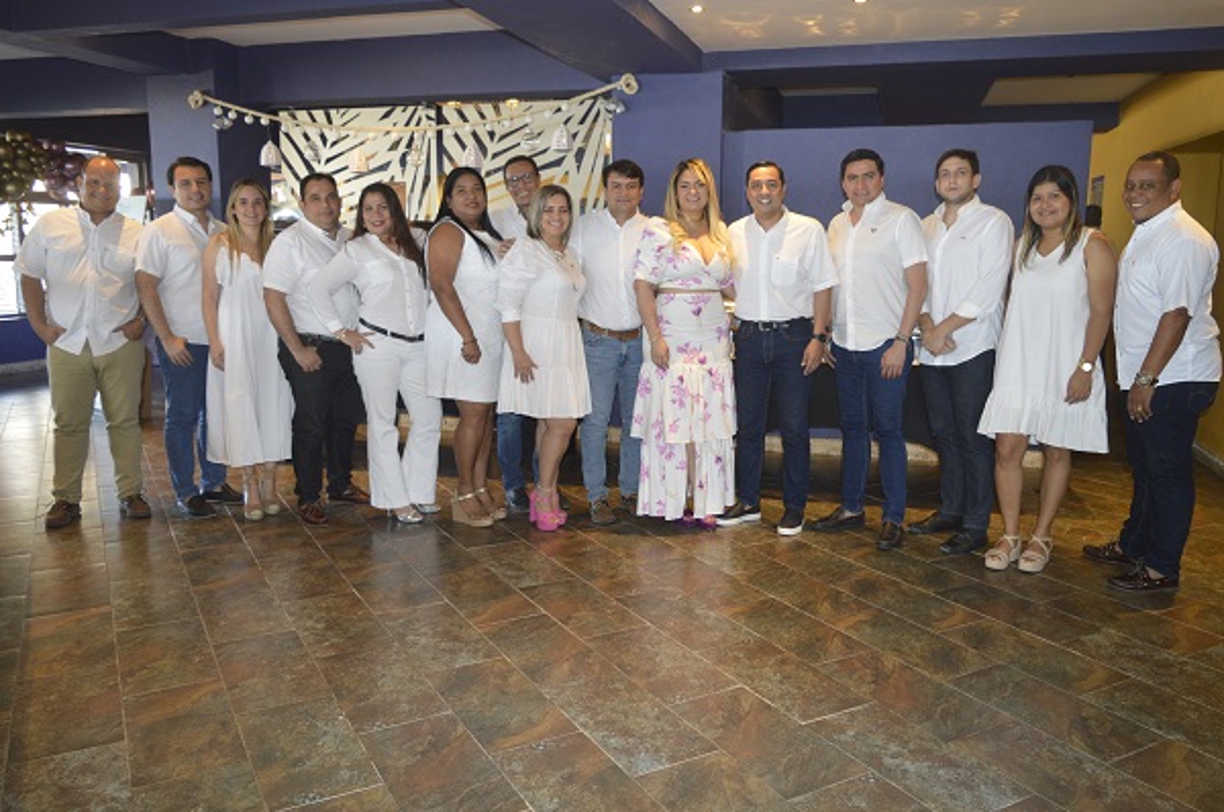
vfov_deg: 47.8
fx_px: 917
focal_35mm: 27
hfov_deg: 67.5
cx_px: 612
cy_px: 406
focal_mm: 18
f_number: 3.5
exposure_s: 1/60
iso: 800
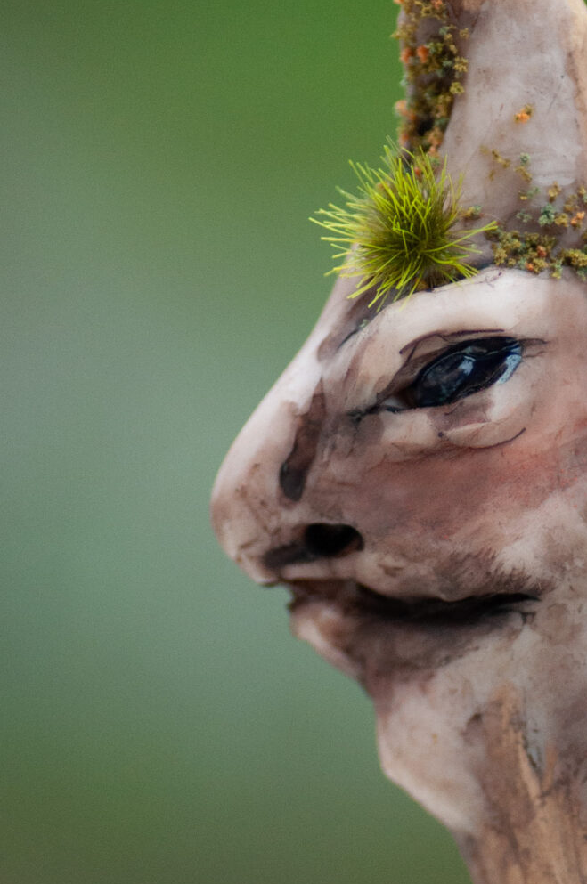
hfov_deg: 3.9
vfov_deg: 5.9
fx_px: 8538
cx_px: 522
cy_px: 505
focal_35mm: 348
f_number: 4.5
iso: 500
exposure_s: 1/400
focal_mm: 90
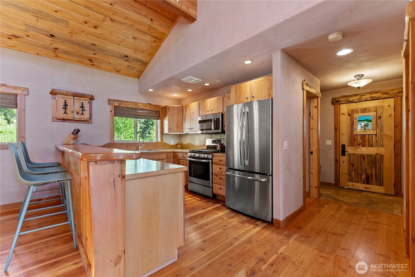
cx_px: 208
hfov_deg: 100.7
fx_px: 172
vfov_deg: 77.8
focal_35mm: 15
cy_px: 138
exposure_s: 1/6
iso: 400
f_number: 6.3
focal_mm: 14.9
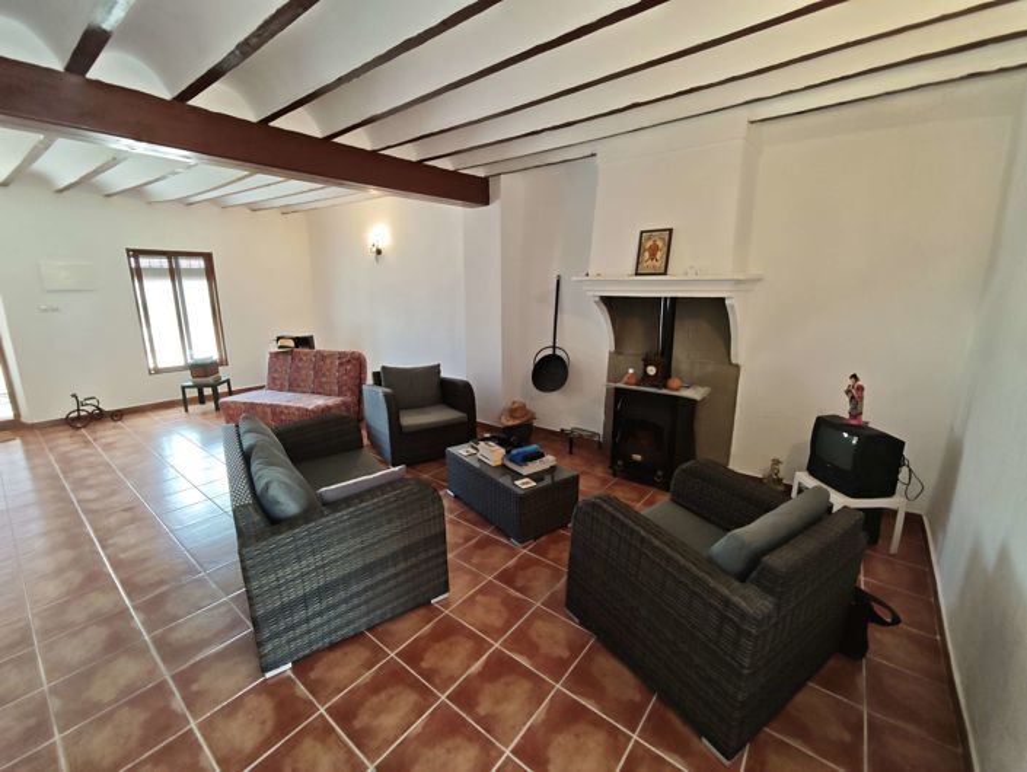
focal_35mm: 14
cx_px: 514
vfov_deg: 85.8
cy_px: 386
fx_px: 416
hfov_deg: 102.0
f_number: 2.2
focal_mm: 2.16
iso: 250
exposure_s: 1/33.3
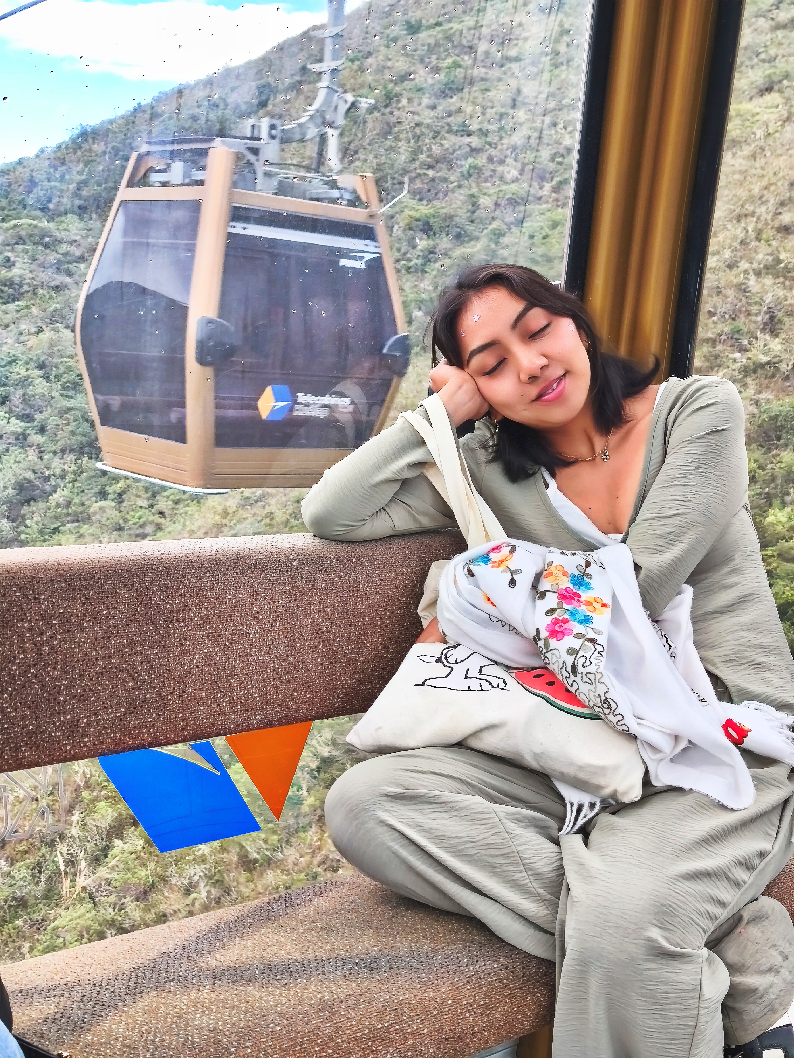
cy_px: 529
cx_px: 397
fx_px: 1407
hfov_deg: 31.5
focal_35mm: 46
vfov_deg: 41.2
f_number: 1.7
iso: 100
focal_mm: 6.06
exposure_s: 1/120
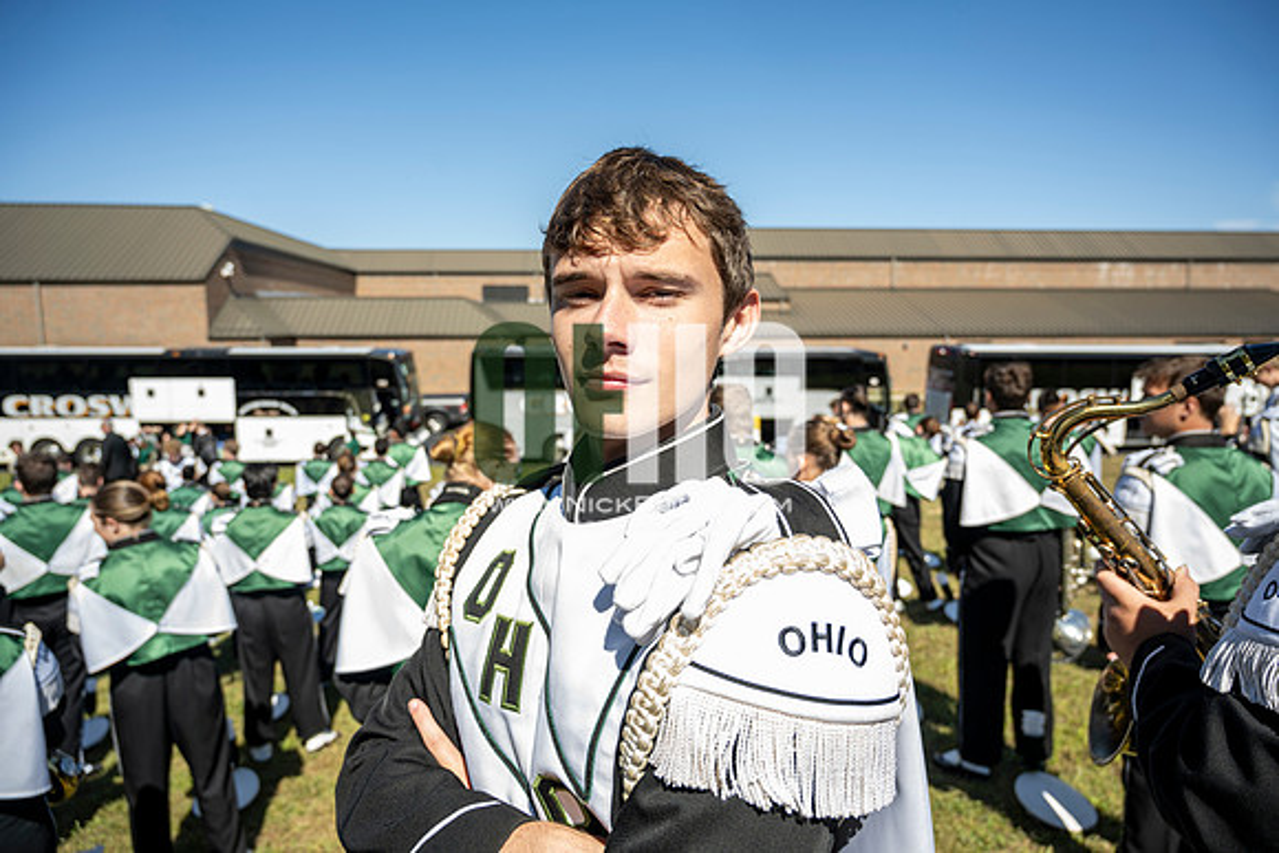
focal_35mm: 24
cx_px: 640
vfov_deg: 53.2
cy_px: 426
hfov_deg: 73.7
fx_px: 853
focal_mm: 24
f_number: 4.5
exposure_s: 1/250
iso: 64
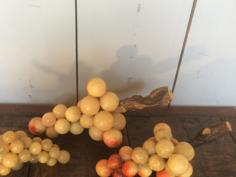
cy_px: 93
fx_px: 245
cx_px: 90
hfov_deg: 50.9
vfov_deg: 39.7
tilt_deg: -35.0
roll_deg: -0.1
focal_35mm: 36
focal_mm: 4.15
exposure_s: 1/33
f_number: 2.2
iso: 100
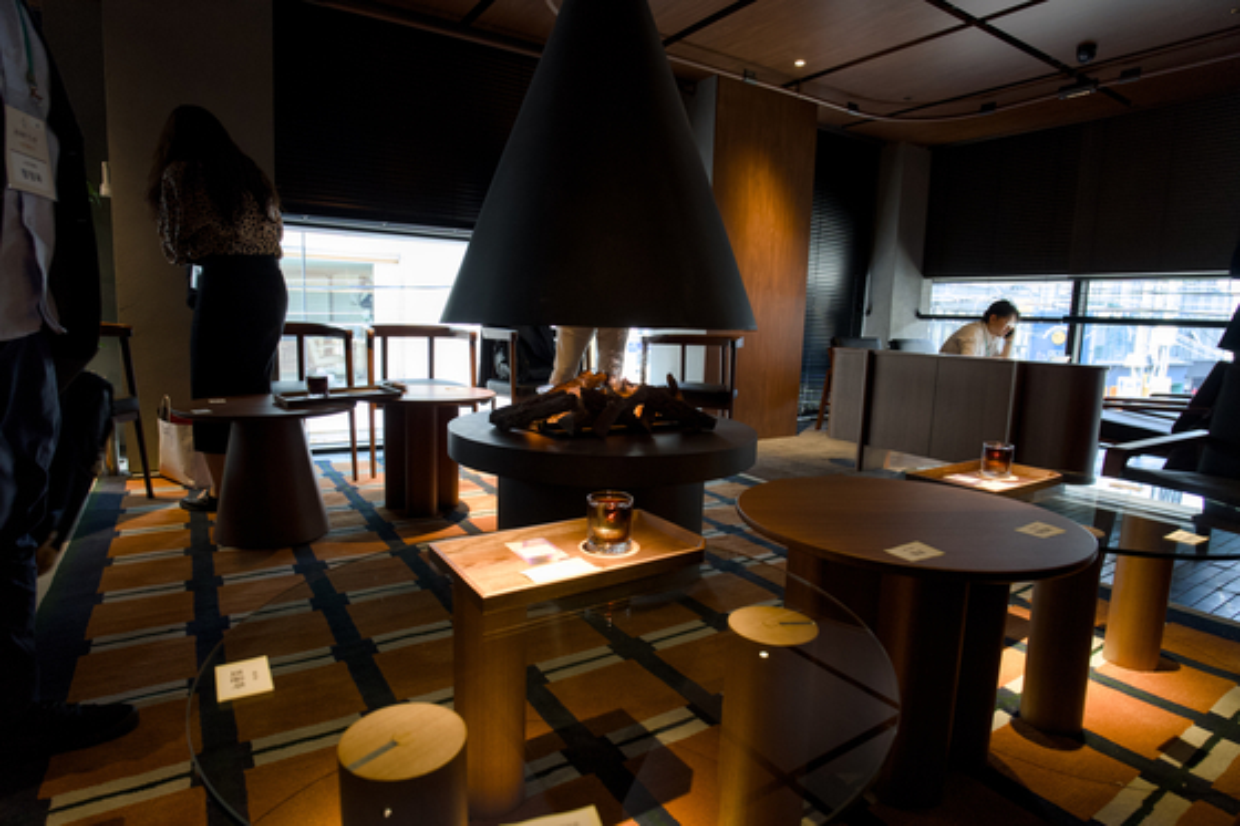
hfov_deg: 84.0
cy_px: 413
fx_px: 689
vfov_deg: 61.9
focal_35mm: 20
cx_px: 620
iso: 1600
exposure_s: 1/100
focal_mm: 20
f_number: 4
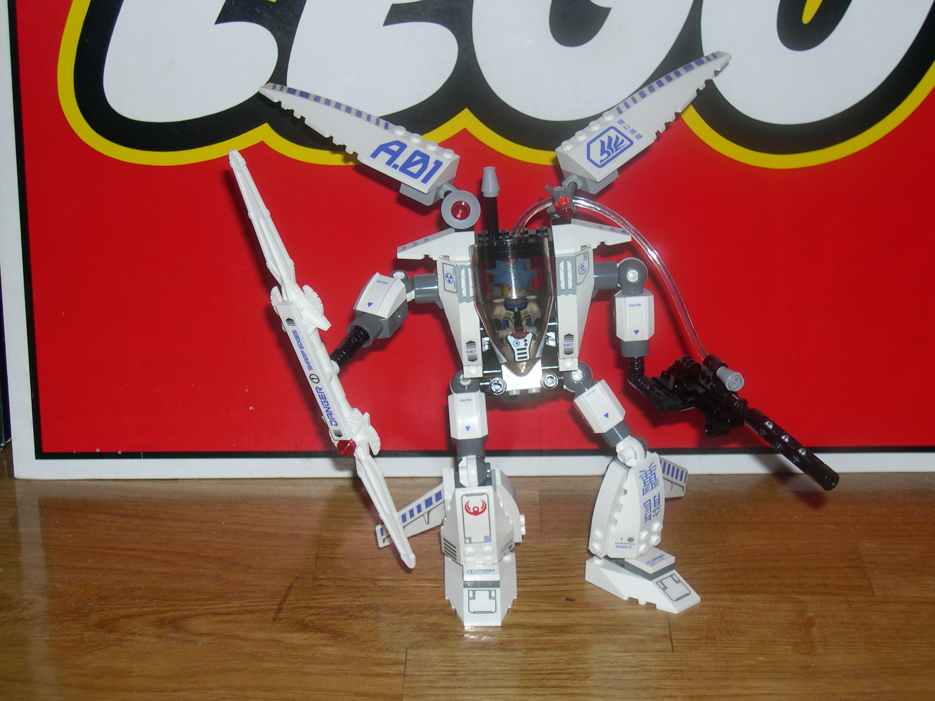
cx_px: 468
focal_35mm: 72
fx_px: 1945
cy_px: 350
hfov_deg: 27.0
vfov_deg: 20.4
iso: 100
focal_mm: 15.3
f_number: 3.8
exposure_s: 1/60
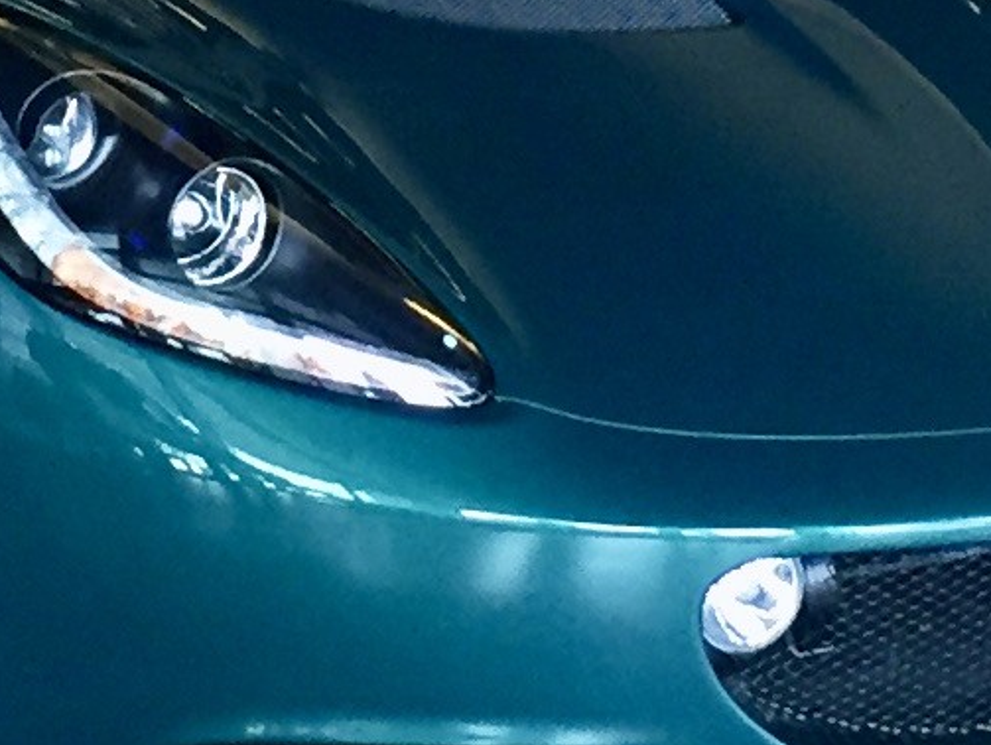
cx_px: 22
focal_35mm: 188
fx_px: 5386
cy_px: -181
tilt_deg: -13.2
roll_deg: -1.0
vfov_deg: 7.8
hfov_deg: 10.4
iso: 160
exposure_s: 1/30
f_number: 2.2
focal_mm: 4.15
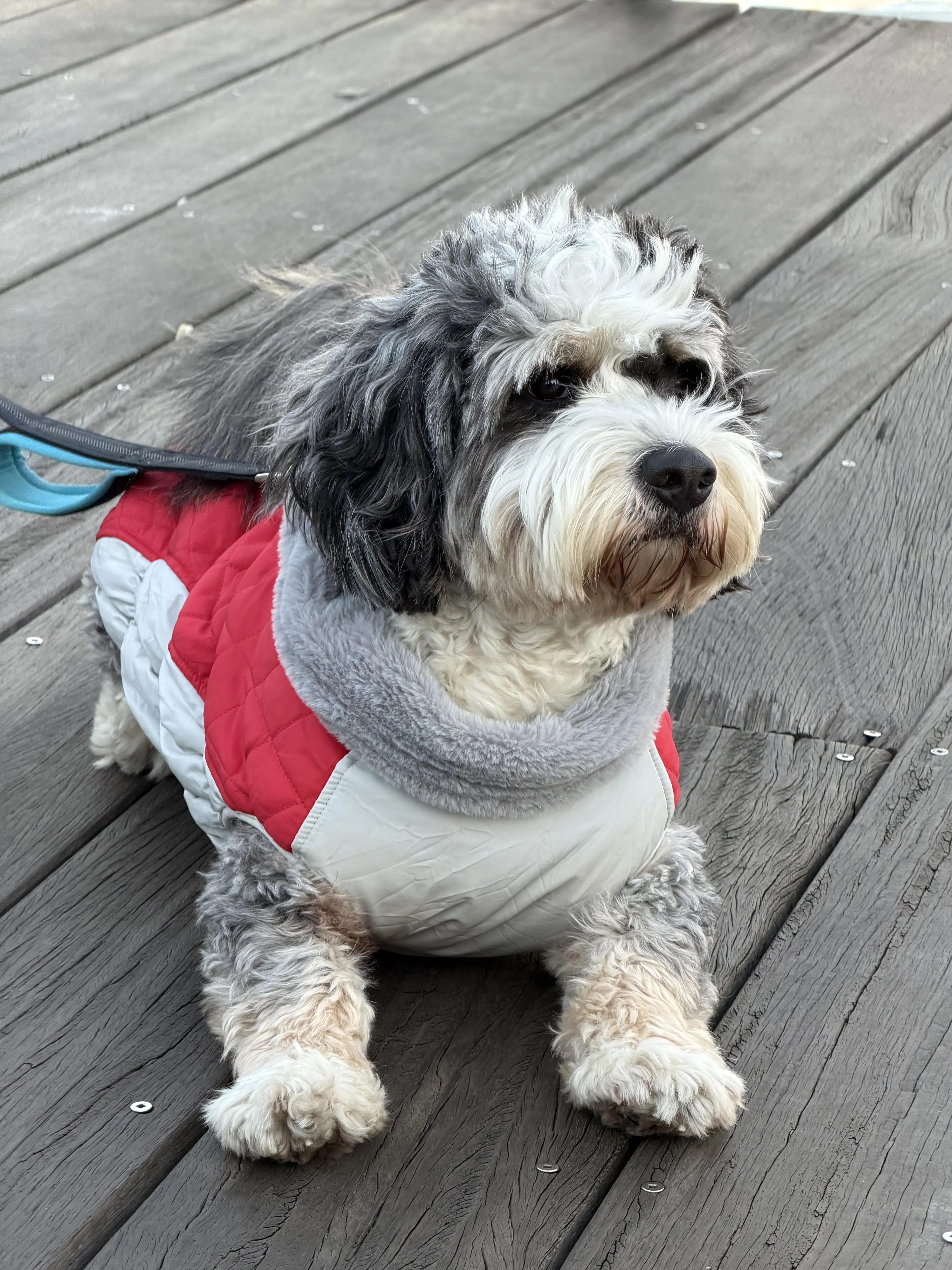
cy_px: 635
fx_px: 3667
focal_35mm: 100
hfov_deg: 14.8
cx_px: 476
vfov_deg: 19.6
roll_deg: +0.8
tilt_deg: -15.7
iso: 125
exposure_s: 1/121
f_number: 2.8
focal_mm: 16.89
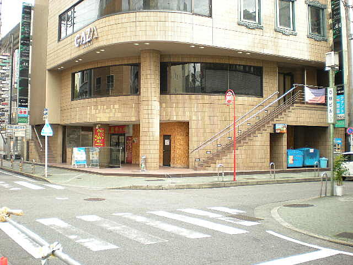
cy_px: 132
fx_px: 388
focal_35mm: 38
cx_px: 176
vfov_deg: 37.7
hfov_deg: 49.0
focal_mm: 6.3
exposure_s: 1/79.6
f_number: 3.1
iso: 89
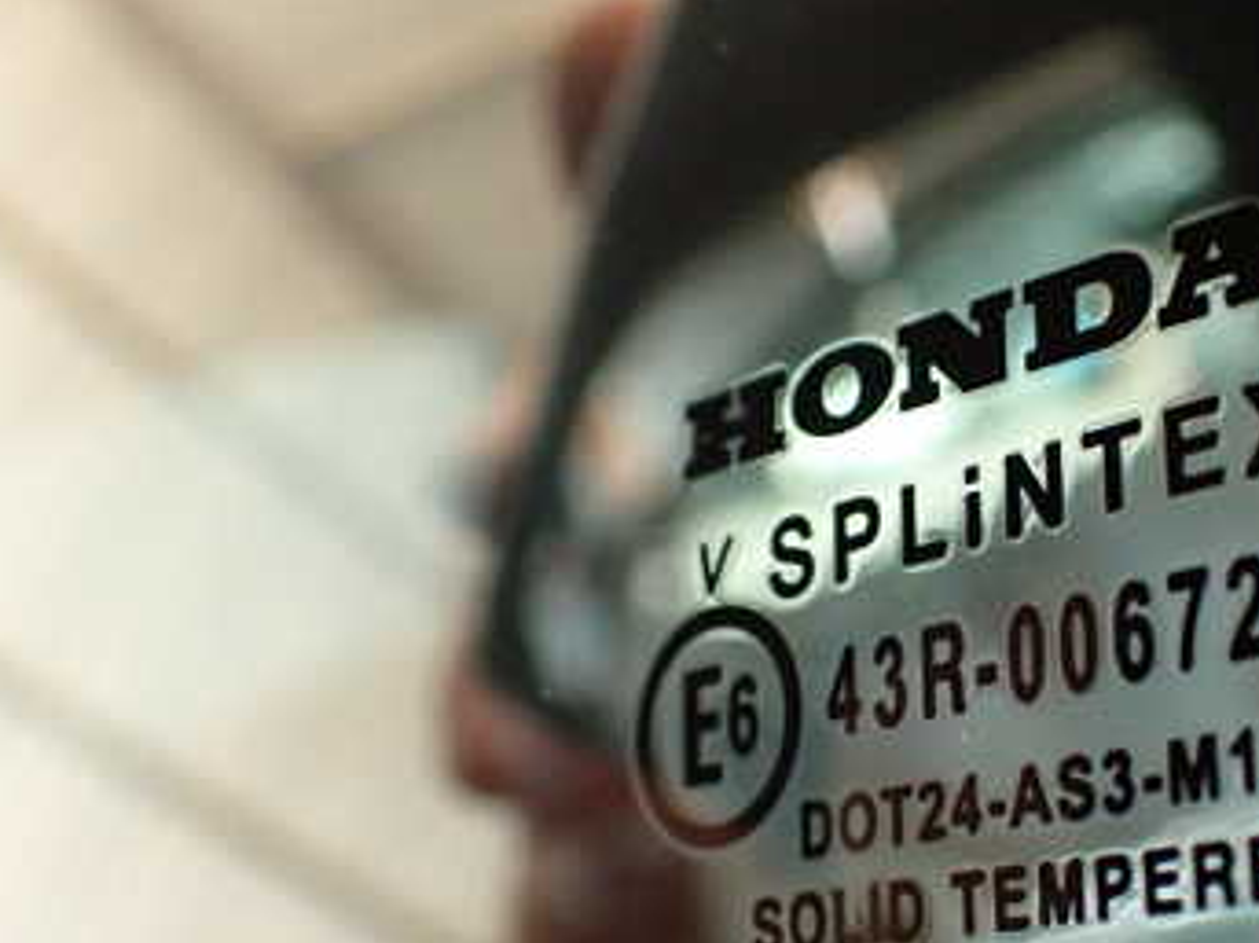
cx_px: 1006
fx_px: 2036
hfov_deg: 33.4
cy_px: 635
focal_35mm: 56
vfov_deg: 25.9
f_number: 2.4
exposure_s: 1/30
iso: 500
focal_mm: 5.79
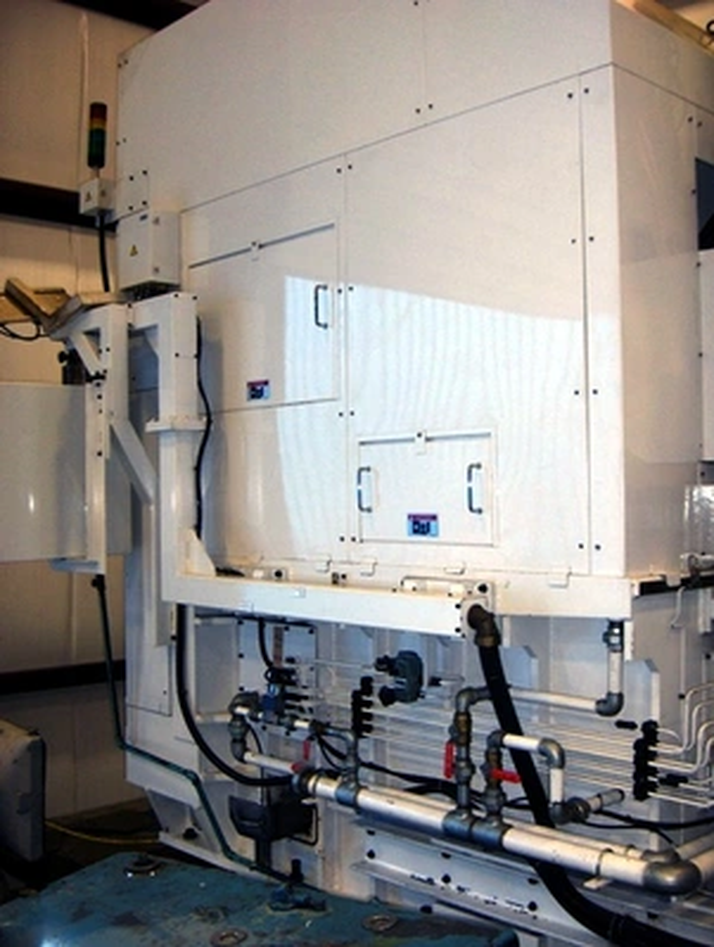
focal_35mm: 39
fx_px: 1069
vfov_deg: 47.8
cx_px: 357
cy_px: 474
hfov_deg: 36.9
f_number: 2.8
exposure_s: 1/60
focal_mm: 8
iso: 100
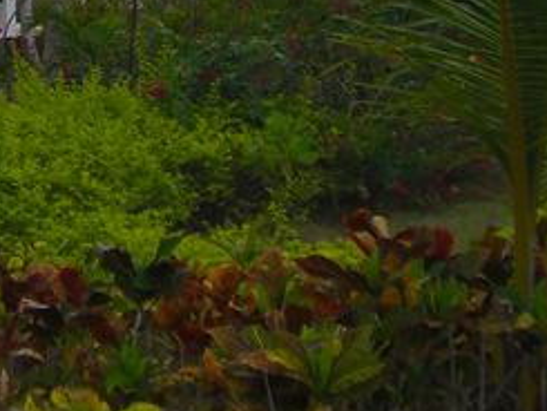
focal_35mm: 159
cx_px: -18
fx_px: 2514
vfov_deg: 9.0
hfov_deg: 12.3
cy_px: -295
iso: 64
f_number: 8
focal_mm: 6.2
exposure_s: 1/125
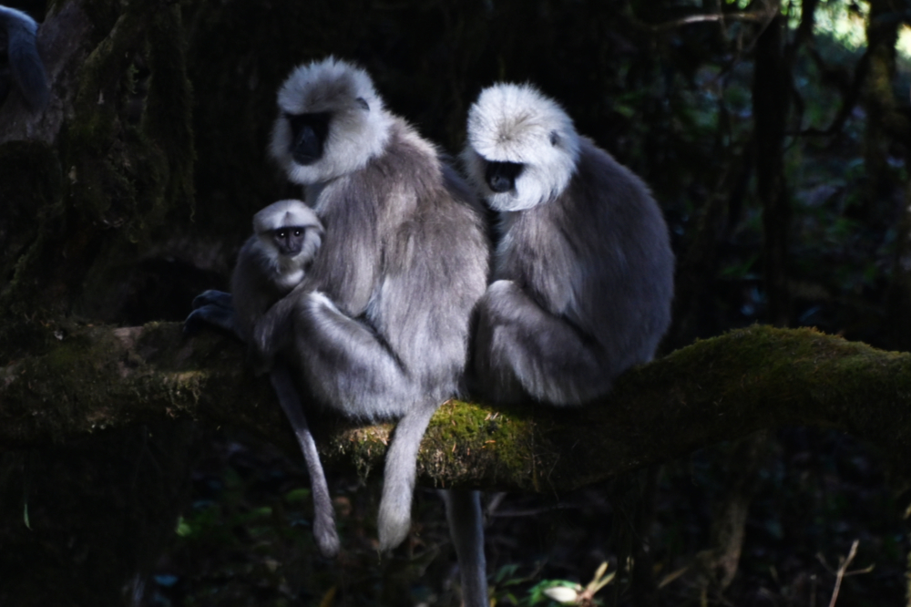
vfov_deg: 4.6
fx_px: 7589
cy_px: 304
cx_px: 456
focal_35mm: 300
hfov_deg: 6.9
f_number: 5.6
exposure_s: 1/400
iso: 500
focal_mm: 300
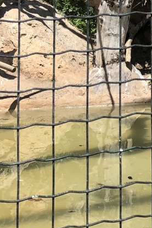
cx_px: 206
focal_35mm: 112
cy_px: -86
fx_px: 710
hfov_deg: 11.8
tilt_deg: +3.6
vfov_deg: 17.0
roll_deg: +0.4
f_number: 1.8
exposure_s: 1/1715
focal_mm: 3.99
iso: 20
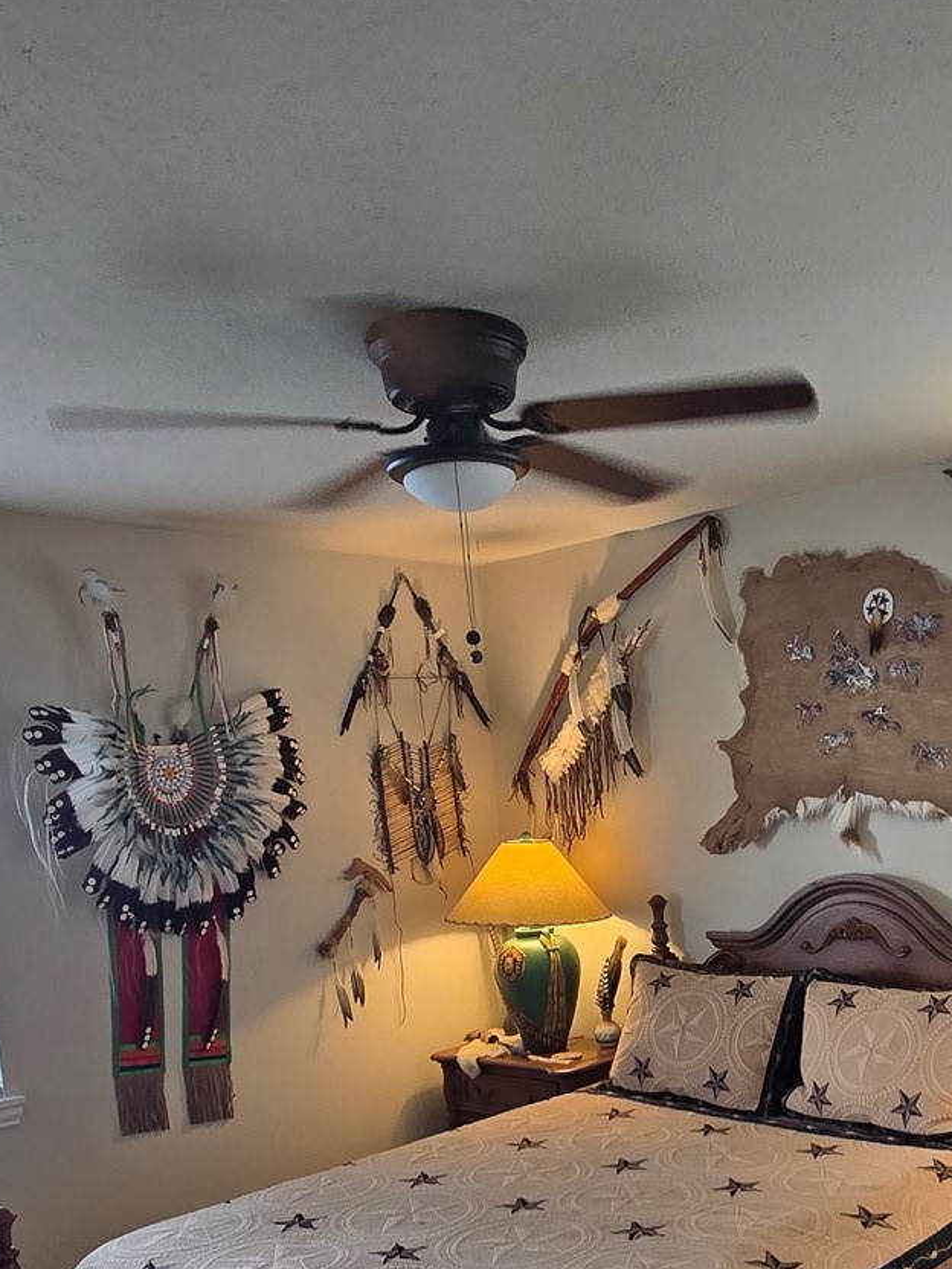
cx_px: 732
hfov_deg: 42.6
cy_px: 955
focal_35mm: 32
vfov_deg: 54.1
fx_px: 1173
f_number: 2.2
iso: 200
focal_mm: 2.2
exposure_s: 1/60
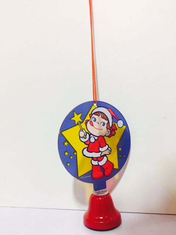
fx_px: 197
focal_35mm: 29
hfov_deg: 48.2
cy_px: 118
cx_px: 88
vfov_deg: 61.7
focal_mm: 4.15
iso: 125
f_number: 2.2
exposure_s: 1/33
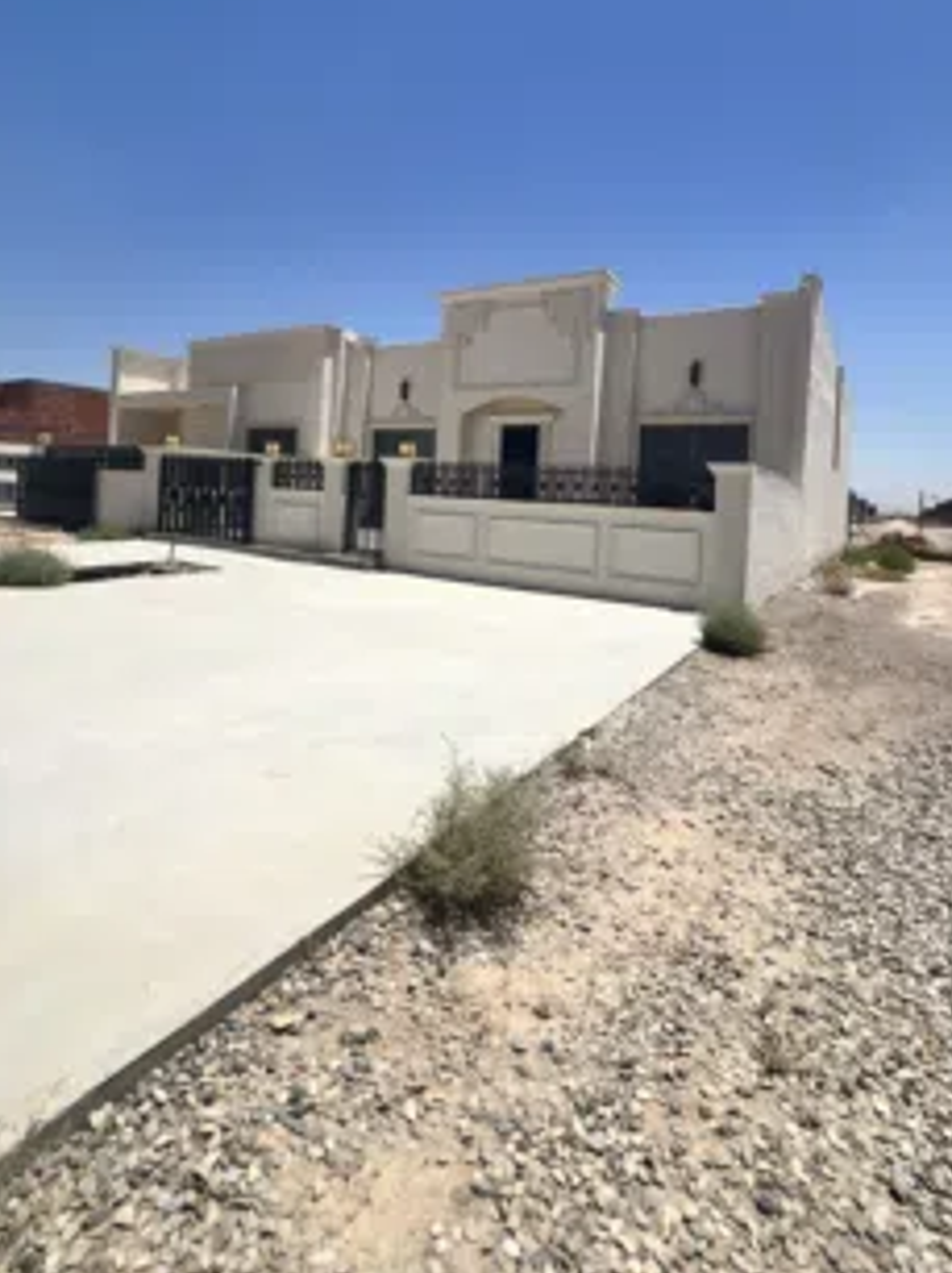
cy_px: 499
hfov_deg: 74.6
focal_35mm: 17
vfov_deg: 89.7
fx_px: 624
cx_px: 482
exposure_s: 1/3534
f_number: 1.8
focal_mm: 1.57
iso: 32
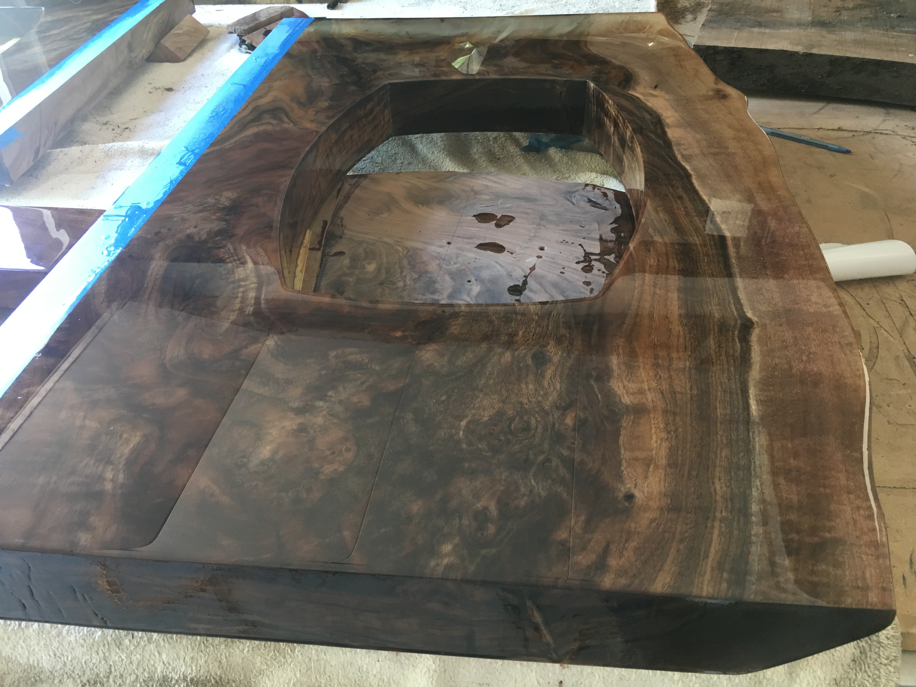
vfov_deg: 48.2
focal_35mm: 29
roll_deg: +3.3
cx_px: 458
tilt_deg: -38.8
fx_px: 767
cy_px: 344
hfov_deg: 61.7
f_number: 2.2
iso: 100
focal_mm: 4.15
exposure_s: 1/30
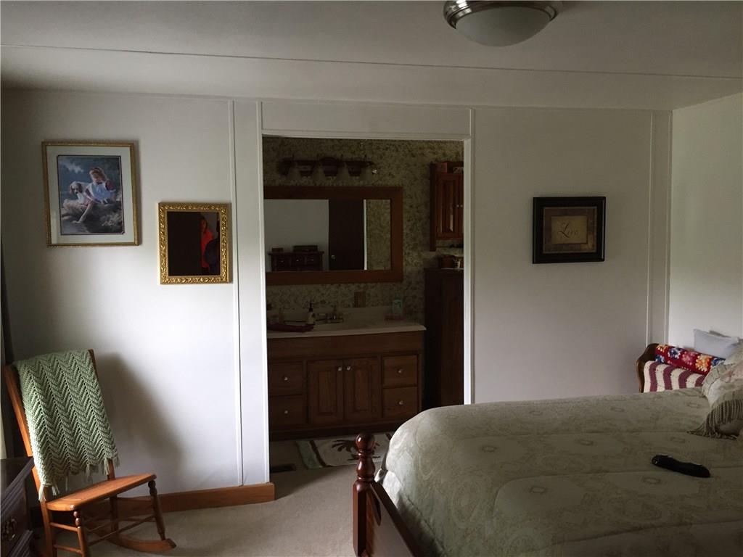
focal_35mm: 29
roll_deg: +1.8
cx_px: 372
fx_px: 622
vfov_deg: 48.2
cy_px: 278
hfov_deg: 61.7
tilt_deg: -4.1
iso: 100
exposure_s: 1/30
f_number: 2.2
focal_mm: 4.15
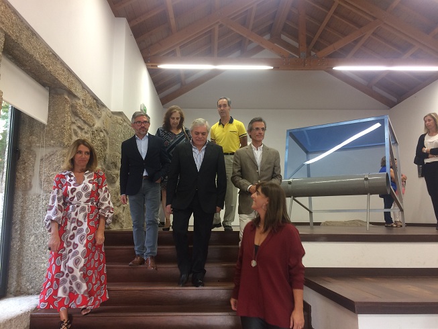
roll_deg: +0.7
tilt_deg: +6.5
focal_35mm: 29
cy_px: 164
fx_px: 367
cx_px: 219
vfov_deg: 48.2
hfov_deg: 61.7
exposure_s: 1/33
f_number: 2.2
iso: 100
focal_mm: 4.15
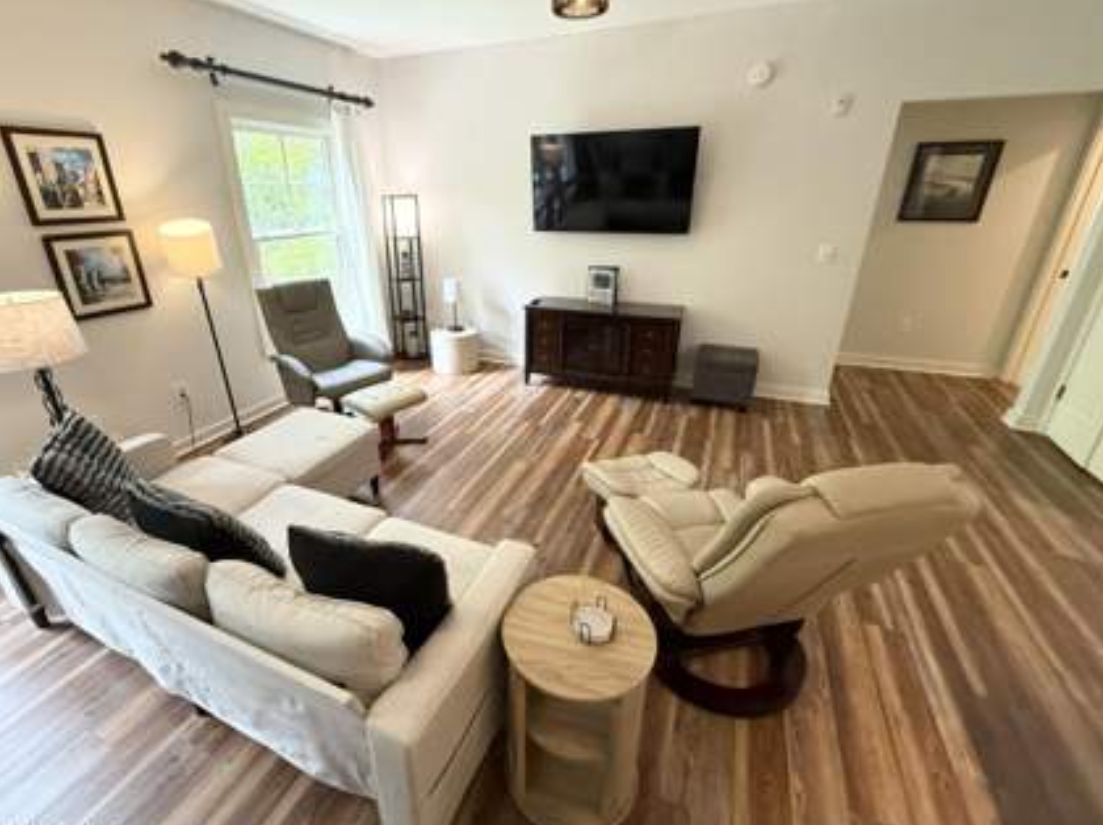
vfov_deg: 78.0
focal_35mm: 16
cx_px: 504
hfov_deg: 94.3
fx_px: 509
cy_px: 403
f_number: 2.2
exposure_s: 1/120
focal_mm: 2.22
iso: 400
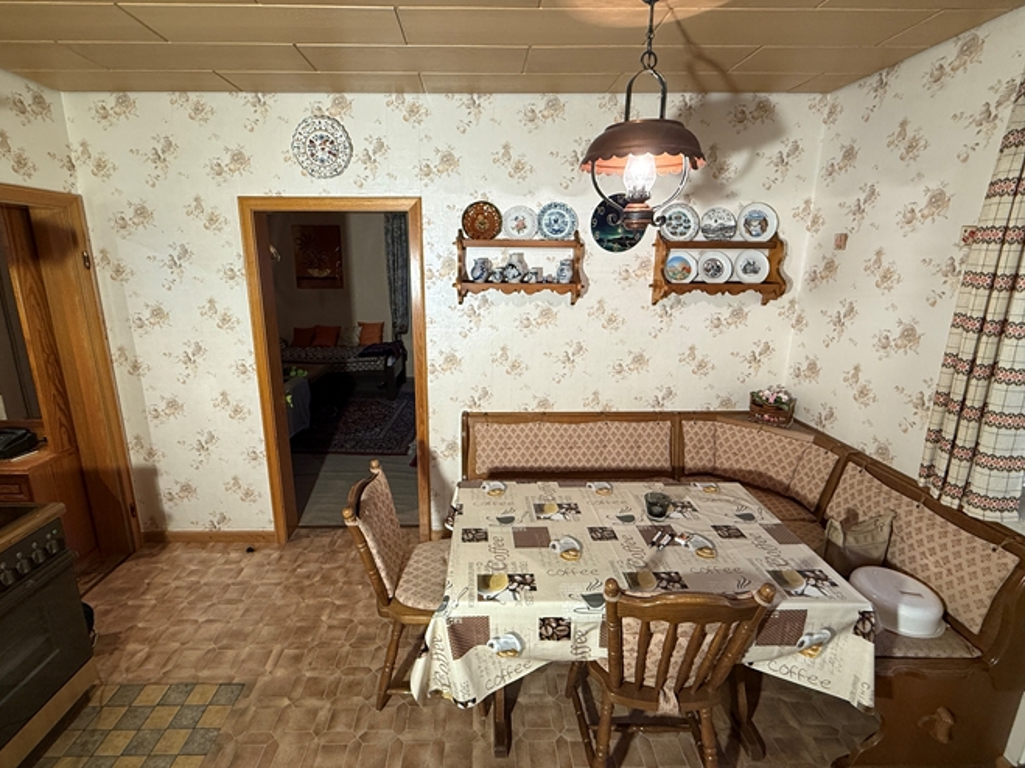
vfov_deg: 74.7
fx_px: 503
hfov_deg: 91.0
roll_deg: +0.3
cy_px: 381
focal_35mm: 17
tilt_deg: -12.3
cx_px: 487
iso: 200
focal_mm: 2.22
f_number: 2.2
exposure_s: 1/100
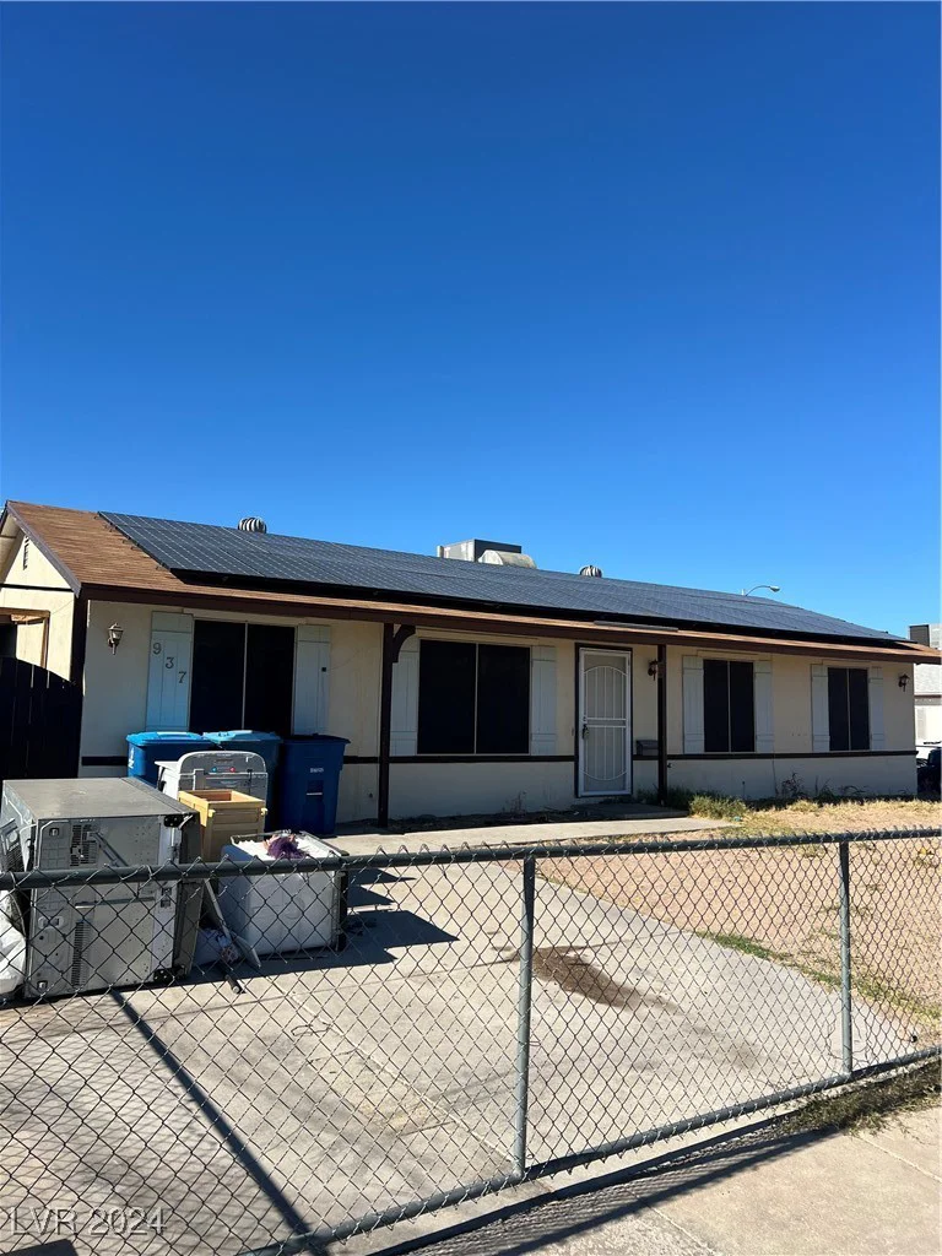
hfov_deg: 53.1
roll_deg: -1.9
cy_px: 628
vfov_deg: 67.3
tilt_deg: +10.5
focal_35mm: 26
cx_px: 471
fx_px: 943
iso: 50
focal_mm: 5.7
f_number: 1.5
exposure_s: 1/3968
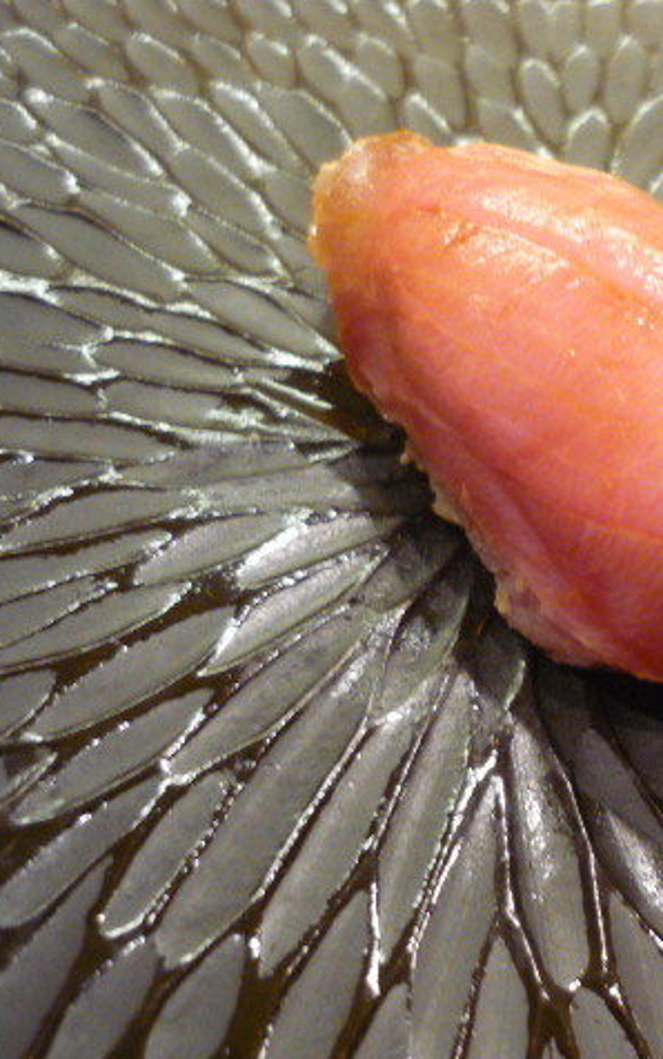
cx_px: 627
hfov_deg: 26.3
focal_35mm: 47
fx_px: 1357
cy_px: 527
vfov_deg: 42.6
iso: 400
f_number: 2.8
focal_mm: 5.5
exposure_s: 1/10
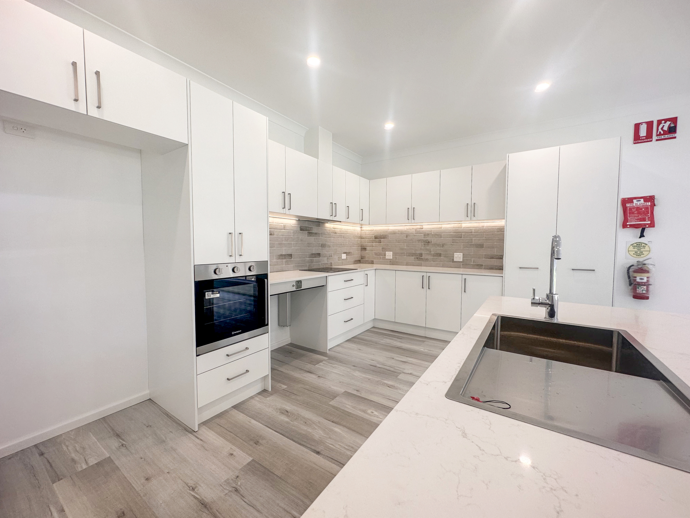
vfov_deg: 85.7
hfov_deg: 102.1
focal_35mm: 14
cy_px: 259
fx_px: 279
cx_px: 345
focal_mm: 2.22
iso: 50
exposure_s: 1/100
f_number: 2.2
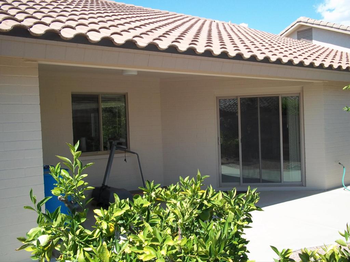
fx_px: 364
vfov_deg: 39.7
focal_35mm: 36
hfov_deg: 51.4
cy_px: 131
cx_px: 175
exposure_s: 1/100
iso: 80
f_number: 8
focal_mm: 6.5
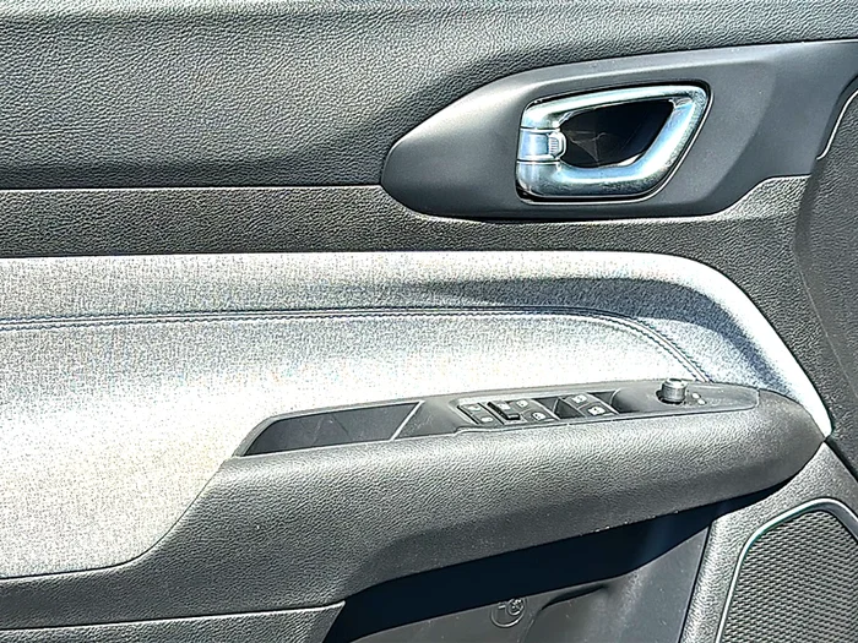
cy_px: 322
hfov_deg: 39.7
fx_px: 1190
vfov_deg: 30.3
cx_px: 429
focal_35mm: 48
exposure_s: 1/2364
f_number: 1.78
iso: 80
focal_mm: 6.86
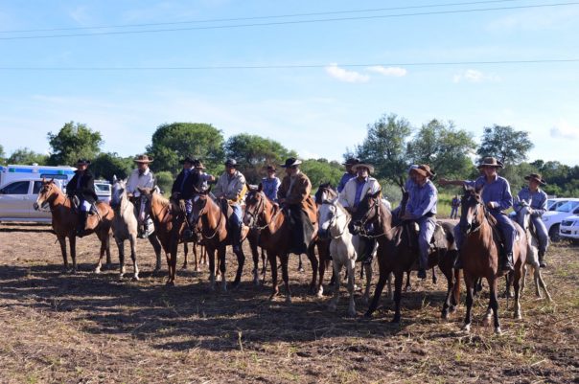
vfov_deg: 29.8
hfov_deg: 43.7
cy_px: 192
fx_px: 723
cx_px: 290
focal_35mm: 45
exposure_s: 1/200
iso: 200
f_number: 8
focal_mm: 30
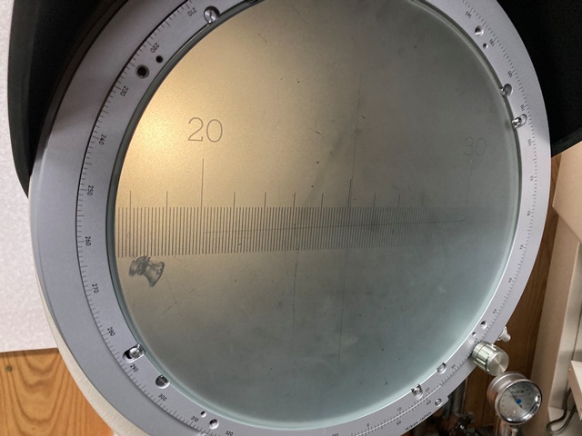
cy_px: 218
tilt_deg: -11.5
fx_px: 471
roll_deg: -4.5
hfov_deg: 63.4
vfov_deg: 49.7
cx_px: 291
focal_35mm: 28
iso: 160
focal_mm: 3.99
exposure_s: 1/60
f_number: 1.8
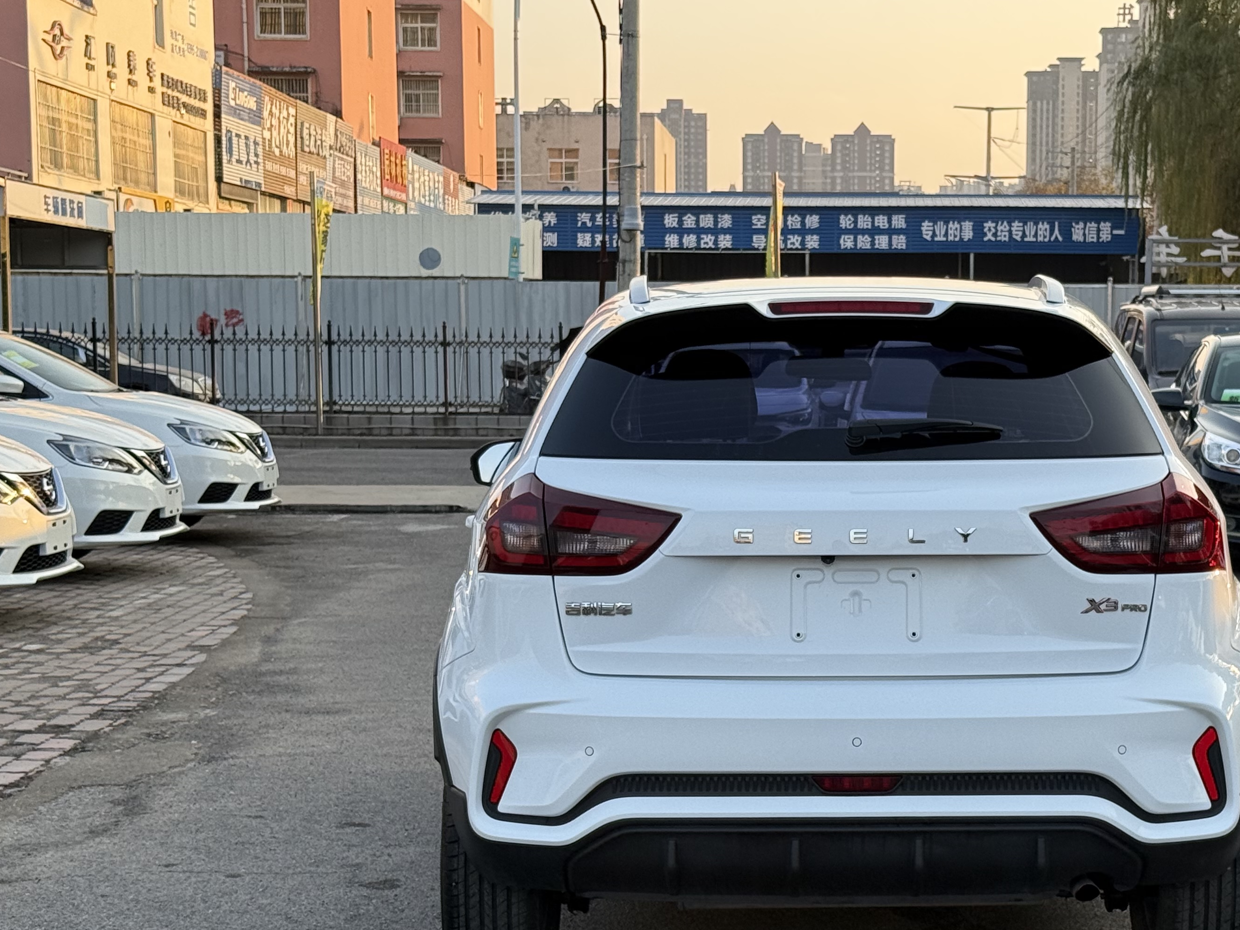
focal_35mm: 73
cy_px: 571
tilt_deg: -5.9
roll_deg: -0.7
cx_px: 845
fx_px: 2615
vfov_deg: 20.1
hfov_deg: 26.5
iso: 80
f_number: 1.78
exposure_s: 1/837
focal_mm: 6.76
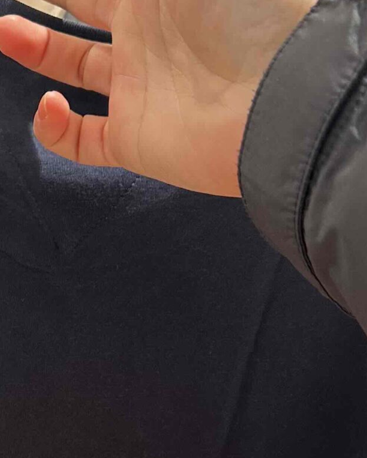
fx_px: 1046
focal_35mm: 77
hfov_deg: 19.3
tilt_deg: -19.1
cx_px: -9
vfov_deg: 23.6
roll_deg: -4.8
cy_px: 469
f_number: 1.78
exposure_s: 1/50
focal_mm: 6.86
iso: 200
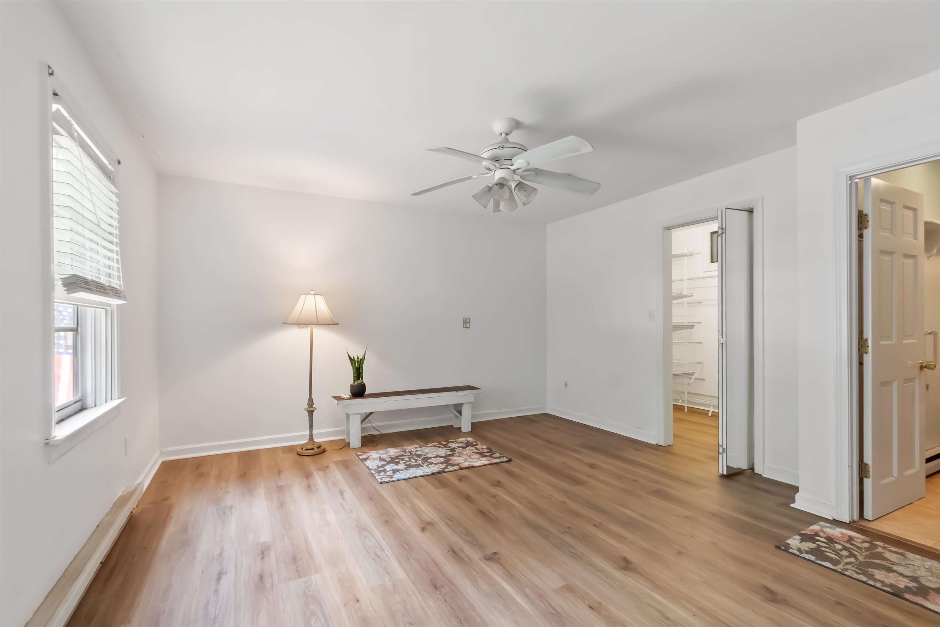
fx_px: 392
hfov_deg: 100.4
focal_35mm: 15
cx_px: 470
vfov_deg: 77.3
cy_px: 314
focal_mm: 10
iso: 320
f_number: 8
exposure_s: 1.3
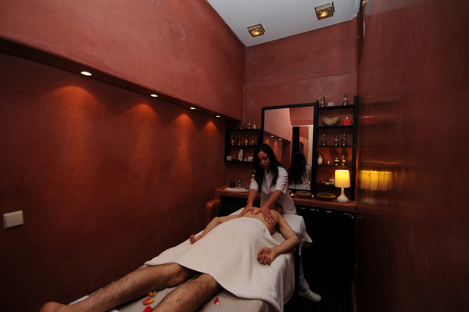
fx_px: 195
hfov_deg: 100.5
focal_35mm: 15
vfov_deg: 77.2
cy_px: 156
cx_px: 234
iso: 250
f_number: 5
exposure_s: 1/60
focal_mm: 10
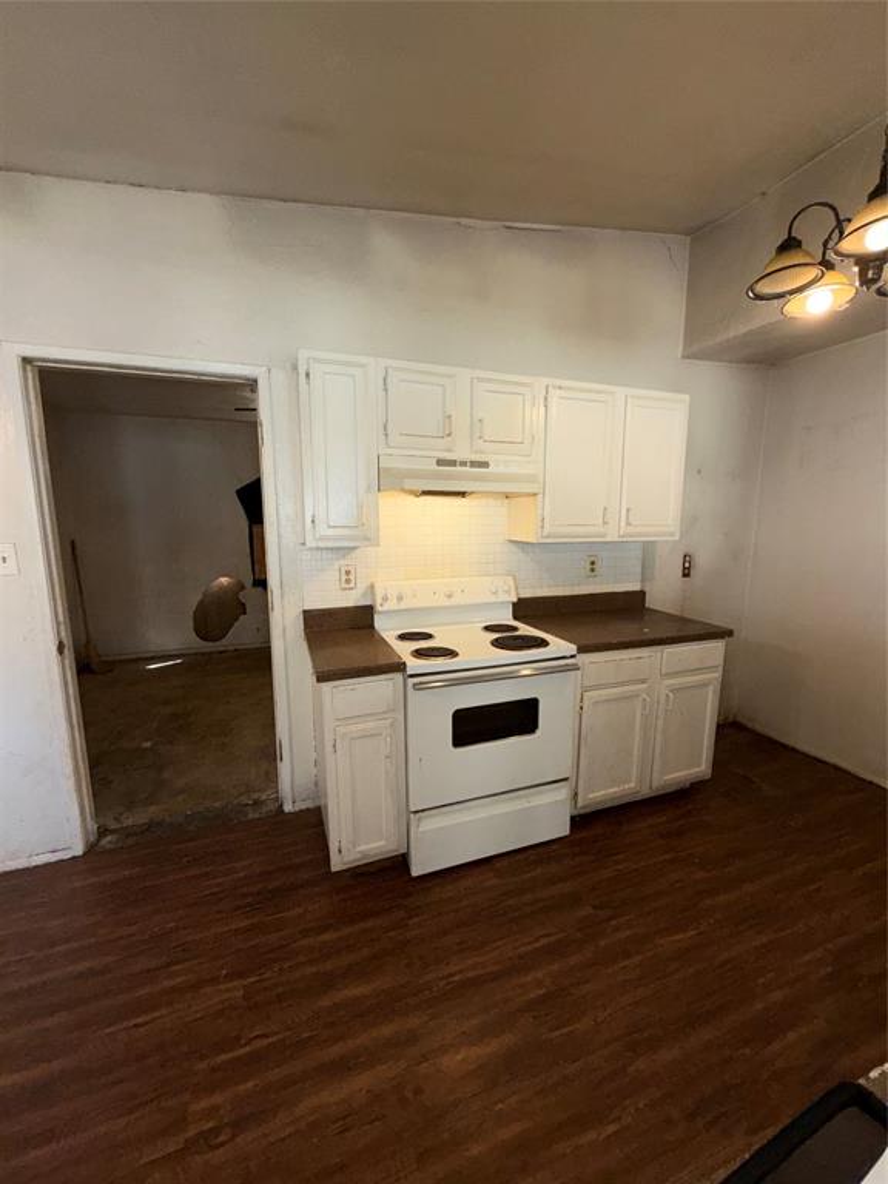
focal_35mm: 14
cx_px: 444
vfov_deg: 102.1
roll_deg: +0.1
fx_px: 479
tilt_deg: -9.4
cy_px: 592
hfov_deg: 85.7
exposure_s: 1/60
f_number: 2.2
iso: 64
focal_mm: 2.22
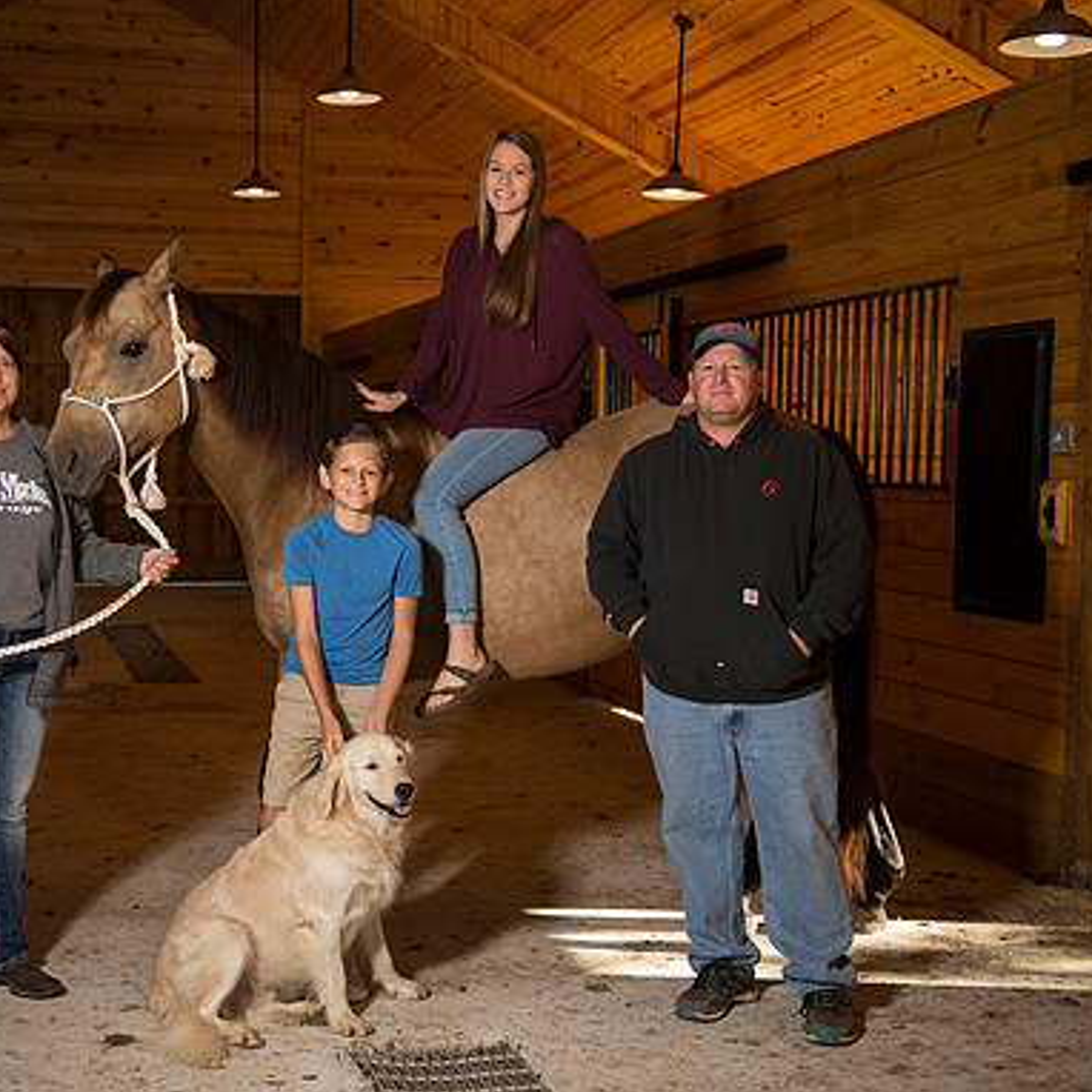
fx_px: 1749
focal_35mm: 49
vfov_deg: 34.7
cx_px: 400
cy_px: 549
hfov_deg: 34.5
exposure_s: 1/125
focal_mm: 38
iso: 125
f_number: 2.8
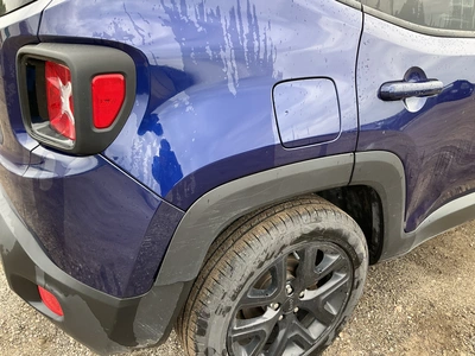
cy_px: 178
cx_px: 238
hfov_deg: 61.7
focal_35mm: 29
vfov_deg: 48.2
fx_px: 398
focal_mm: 3
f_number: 1.8
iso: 50
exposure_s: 1/122
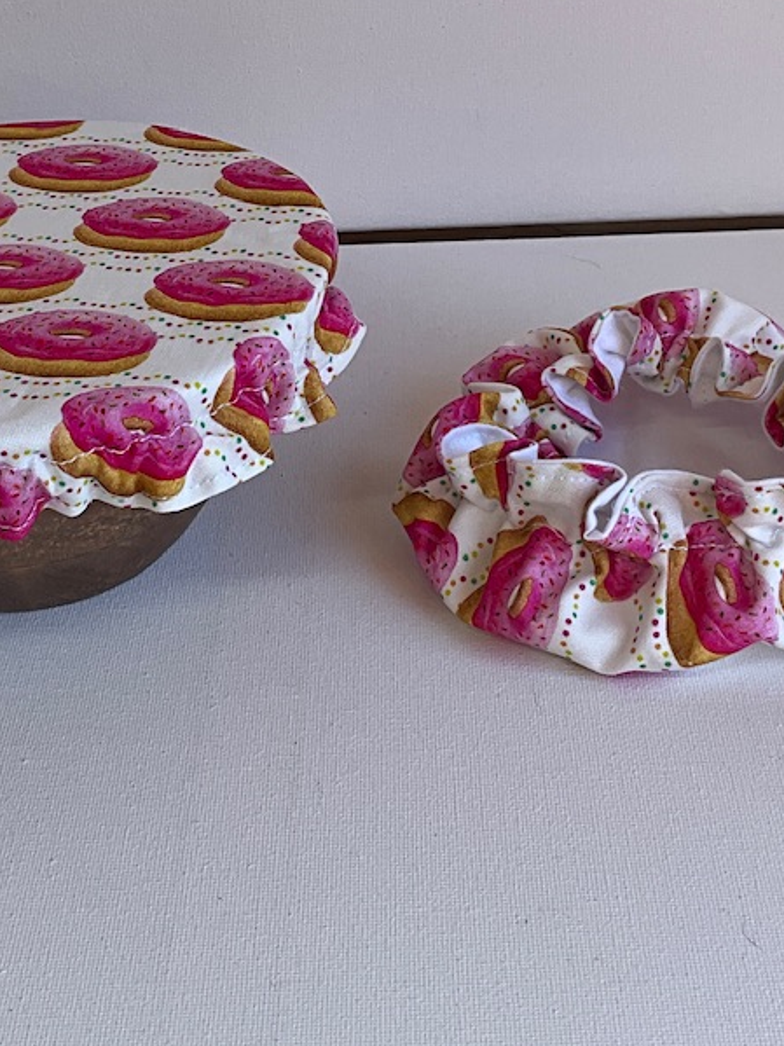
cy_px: 260
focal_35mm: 62
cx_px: 325
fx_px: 1873
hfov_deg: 23.6
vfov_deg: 30.7
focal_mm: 3
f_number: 1.8
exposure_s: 1/172
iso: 20
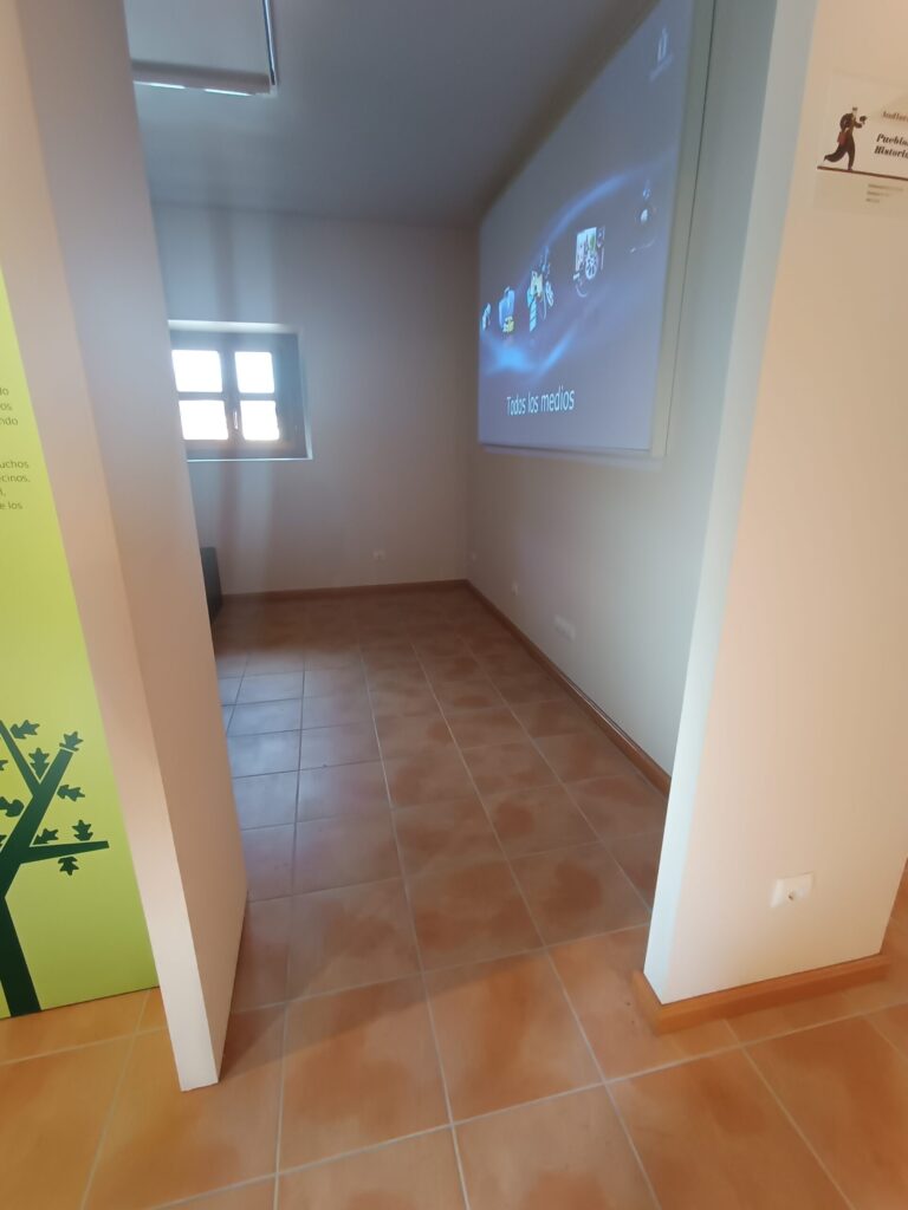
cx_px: 454
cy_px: 605
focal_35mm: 16
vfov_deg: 94.5
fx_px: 560
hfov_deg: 78.1
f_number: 2.2
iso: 445
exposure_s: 1/50
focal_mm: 1.65
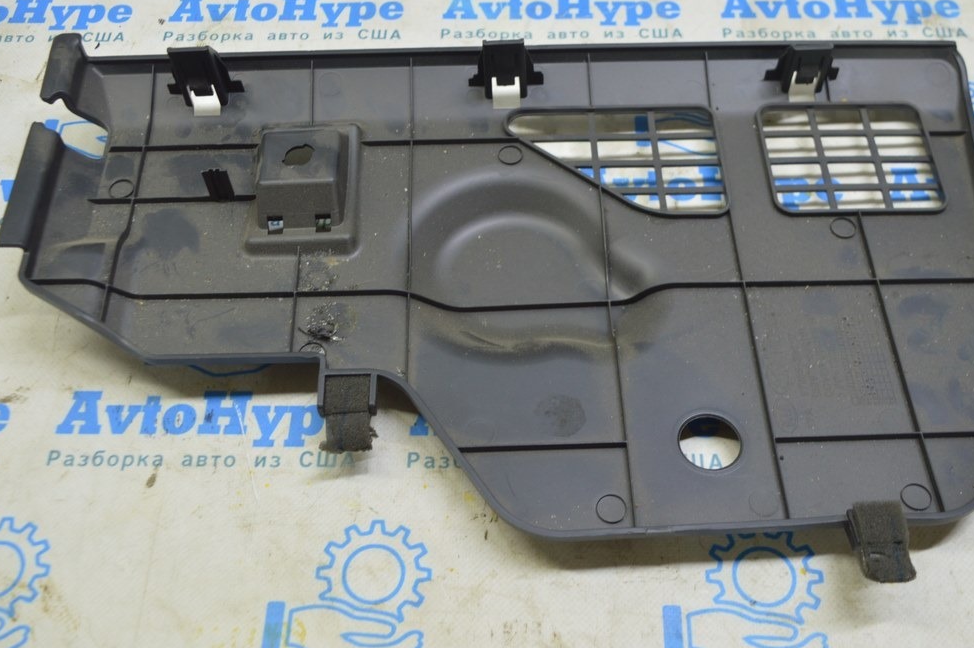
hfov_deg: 47.4
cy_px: 316
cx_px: 500
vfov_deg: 32.6
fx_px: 1108
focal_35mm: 41
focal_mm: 26
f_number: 5.6
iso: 400
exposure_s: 1/20
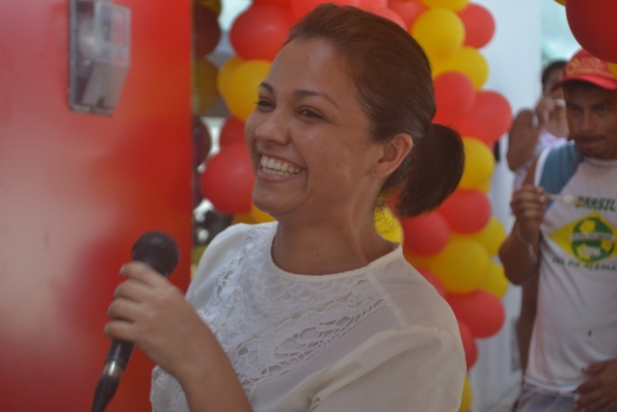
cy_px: 206
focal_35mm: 82
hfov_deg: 24.6
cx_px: 308
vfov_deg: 16.6
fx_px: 1414
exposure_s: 1/125
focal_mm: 55
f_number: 5.6
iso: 140
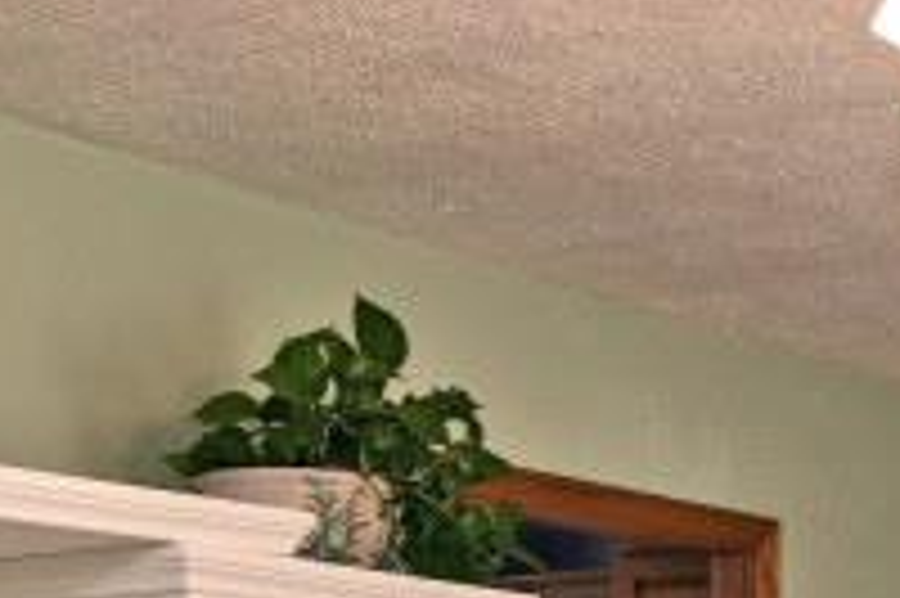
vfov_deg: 12.3
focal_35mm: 105
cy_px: 949
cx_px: 1094
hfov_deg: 18.4
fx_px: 2623
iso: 280
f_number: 4
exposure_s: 1/60
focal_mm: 14
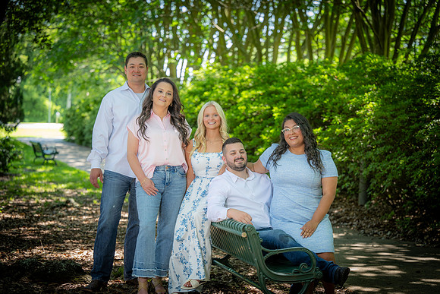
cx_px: 220
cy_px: 147
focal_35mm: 81
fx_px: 990
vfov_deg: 16.9
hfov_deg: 25.1
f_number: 2.8
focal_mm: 81
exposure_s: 1/100
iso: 100
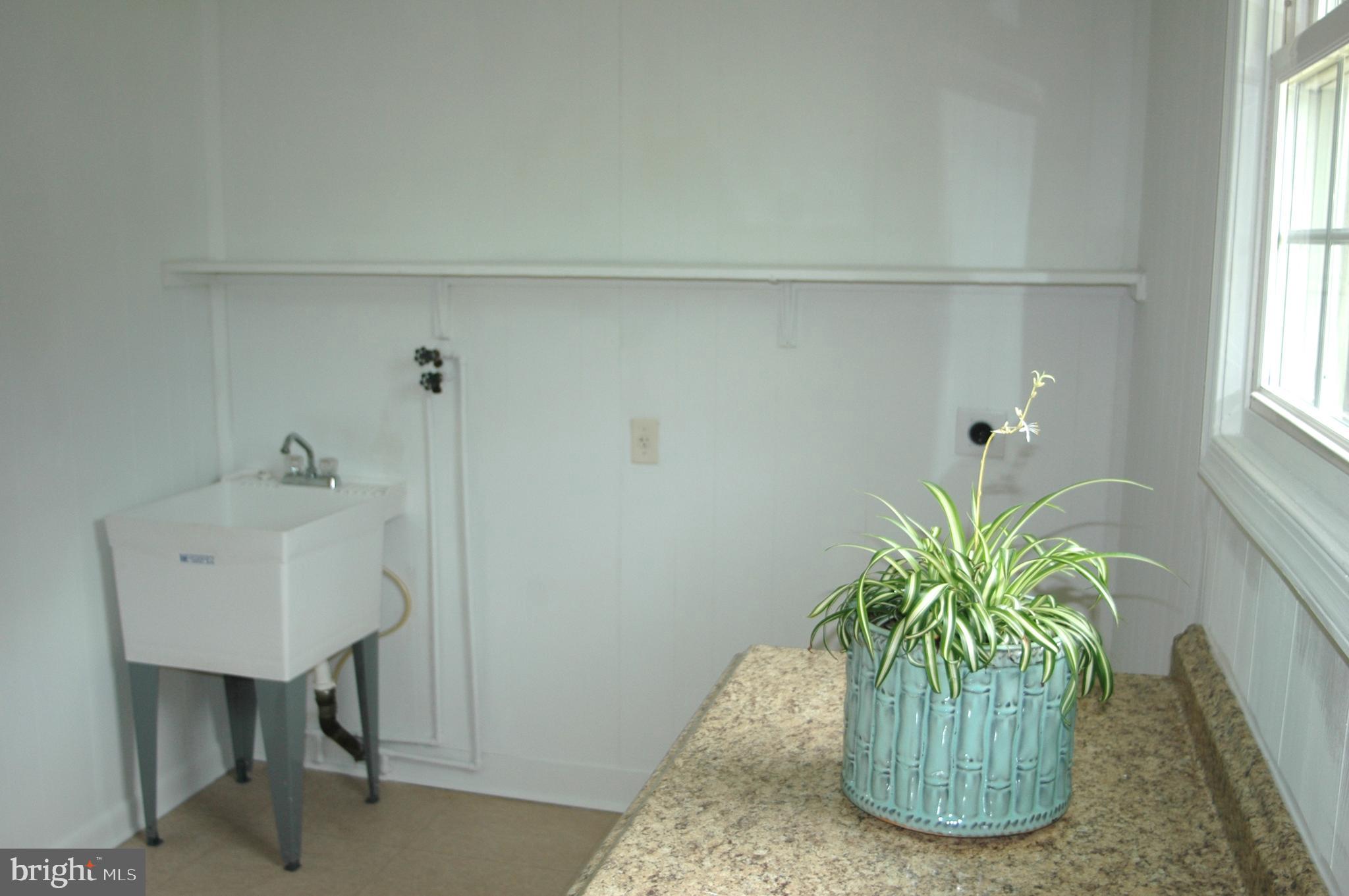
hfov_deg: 55.2
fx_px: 1291
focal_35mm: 34
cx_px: 674
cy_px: 448
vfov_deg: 38.3
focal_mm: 23
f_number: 3.8
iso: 200
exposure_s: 1/60
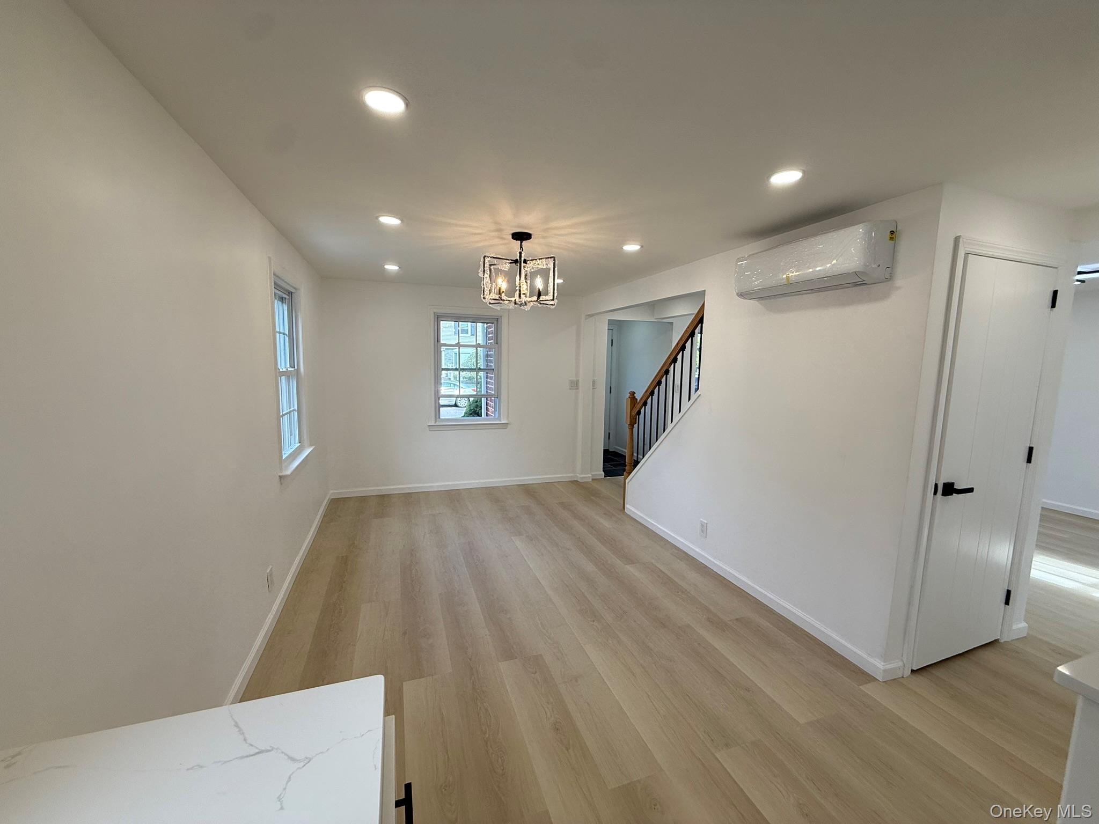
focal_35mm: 14
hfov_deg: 102.1
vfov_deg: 85.7
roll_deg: -0.9
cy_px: 412
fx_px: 444
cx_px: 550
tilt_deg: -5.4
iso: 64
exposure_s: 1/179
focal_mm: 2.22
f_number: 2.2
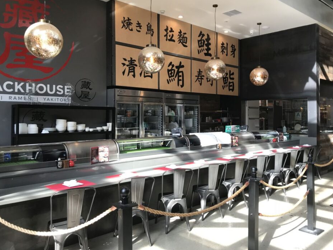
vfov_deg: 45.4
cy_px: 115
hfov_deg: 58.3
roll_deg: -0.1
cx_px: 178
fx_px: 298
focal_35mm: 31
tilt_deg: +0.5
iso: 32
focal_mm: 3.99
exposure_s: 1/120
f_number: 1.8
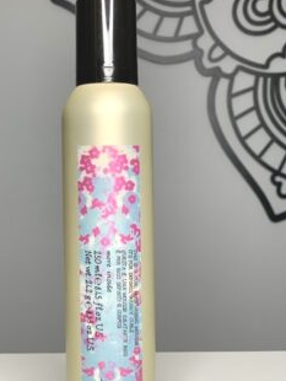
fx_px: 737
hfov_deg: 21.9
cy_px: 214
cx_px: 113
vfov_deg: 28.9
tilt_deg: -2.6
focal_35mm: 67
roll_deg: +0.9
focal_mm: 6
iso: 50
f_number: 2.4
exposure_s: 1/98
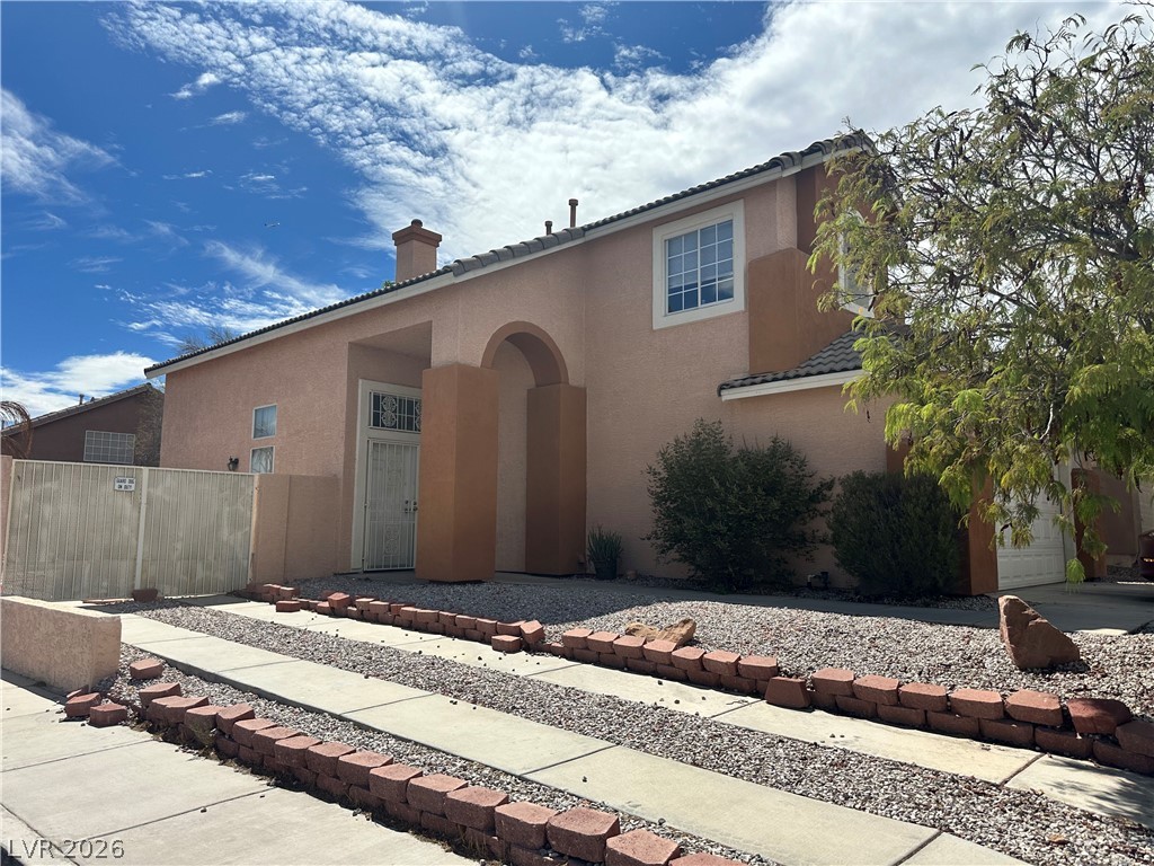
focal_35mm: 24
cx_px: 577
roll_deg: -0.5
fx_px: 800
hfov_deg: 71.6
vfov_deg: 56.8
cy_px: 433
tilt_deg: +7.5
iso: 80
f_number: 1.78
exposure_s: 1/8929
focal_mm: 6.86
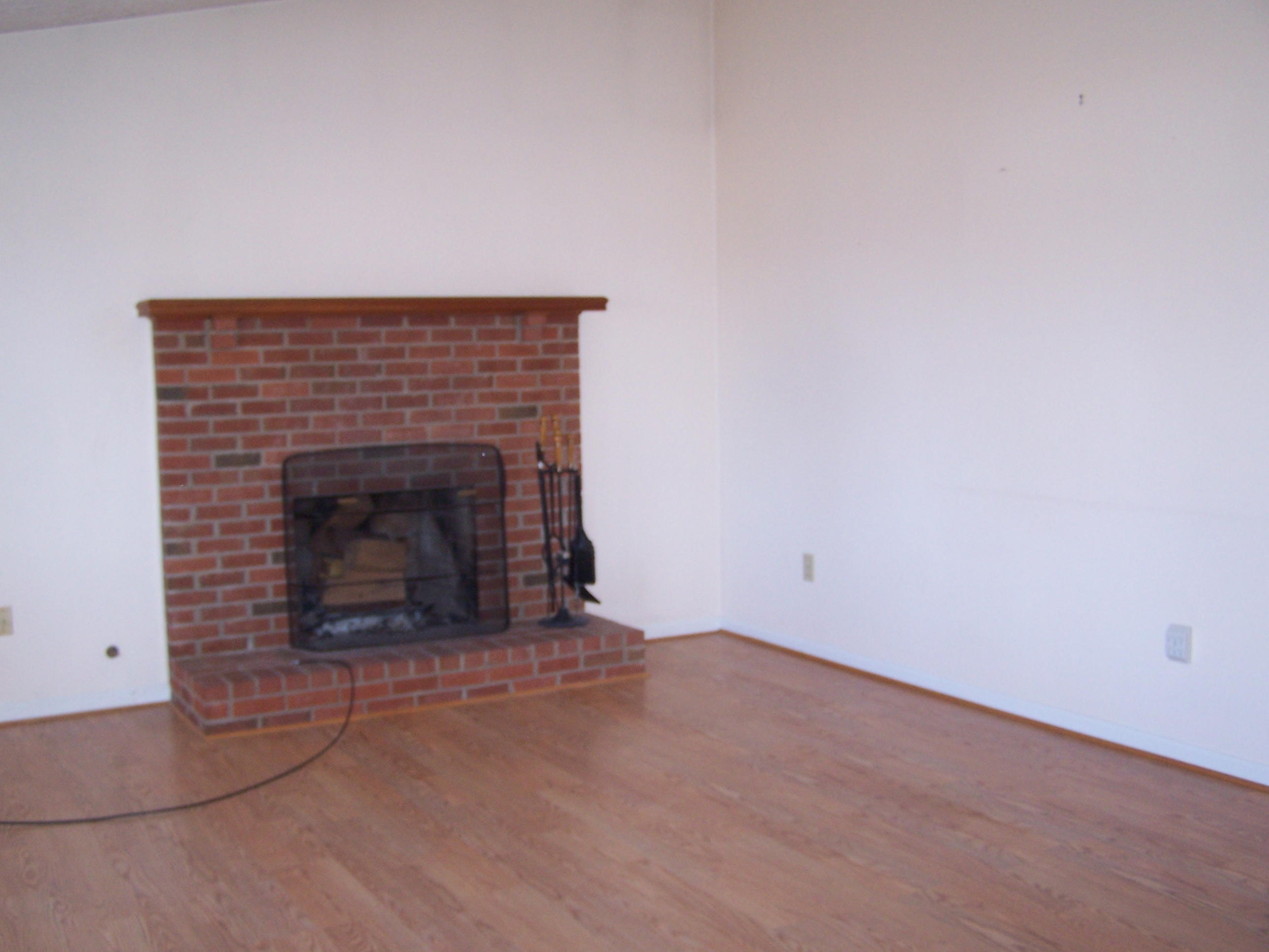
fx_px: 1393
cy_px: 476
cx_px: 634
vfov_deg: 37.7
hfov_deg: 49.0
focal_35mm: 38
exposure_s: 1/60
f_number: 2.8
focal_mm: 6.3
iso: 140
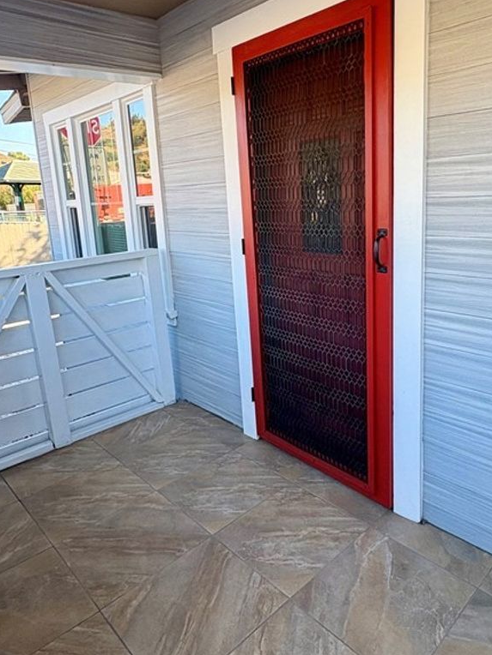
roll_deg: +2.8
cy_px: 288
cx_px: 307
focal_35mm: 25
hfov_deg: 54.3
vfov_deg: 69.1
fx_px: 474
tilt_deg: -10.7
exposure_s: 1/113
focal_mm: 2.22
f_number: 2.2
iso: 40
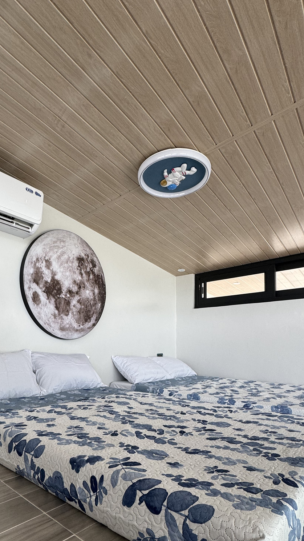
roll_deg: -1.0
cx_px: 93
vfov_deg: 82.7
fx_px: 301
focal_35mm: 21
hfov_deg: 52.2
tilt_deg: +3.2
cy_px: 329
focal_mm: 2.22
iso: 80
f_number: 2.2
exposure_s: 1/99
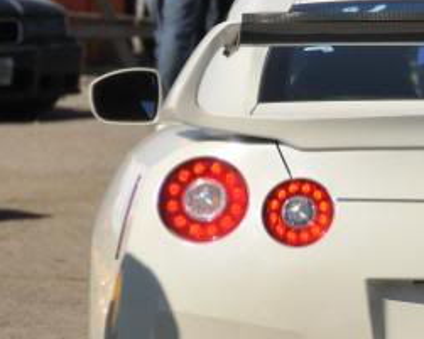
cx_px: 618
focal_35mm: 583
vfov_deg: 2.7
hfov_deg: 3.3
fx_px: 7319
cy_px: 181
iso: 320
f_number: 5.6
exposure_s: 1/3200
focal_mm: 130
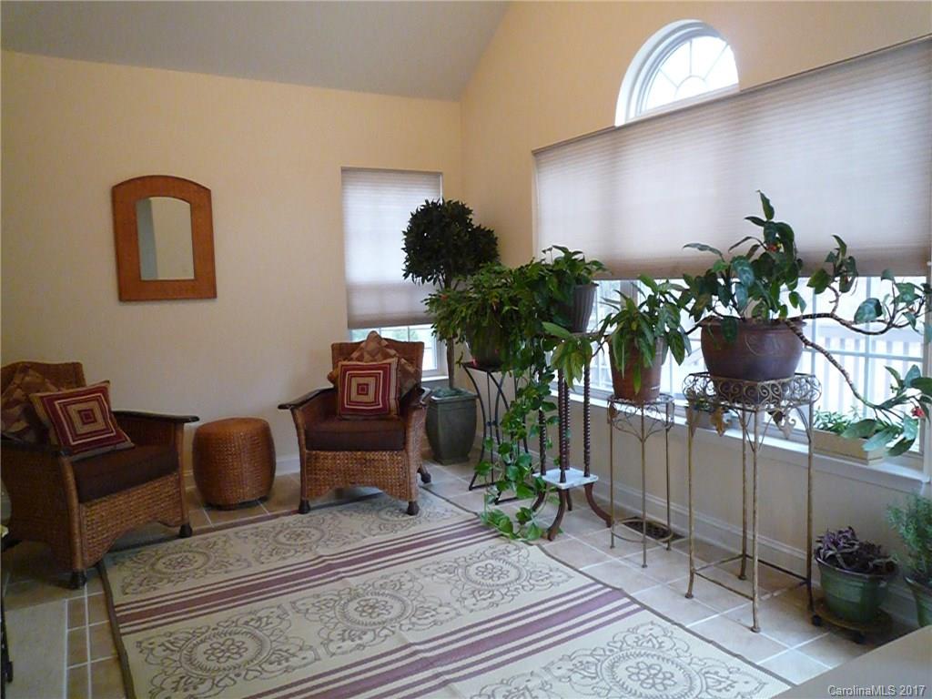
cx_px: 466
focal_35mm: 25
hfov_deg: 69.4
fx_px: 673
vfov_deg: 54.9
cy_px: 350
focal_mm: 4.4
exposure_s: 1/40
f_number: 2.8
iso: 800
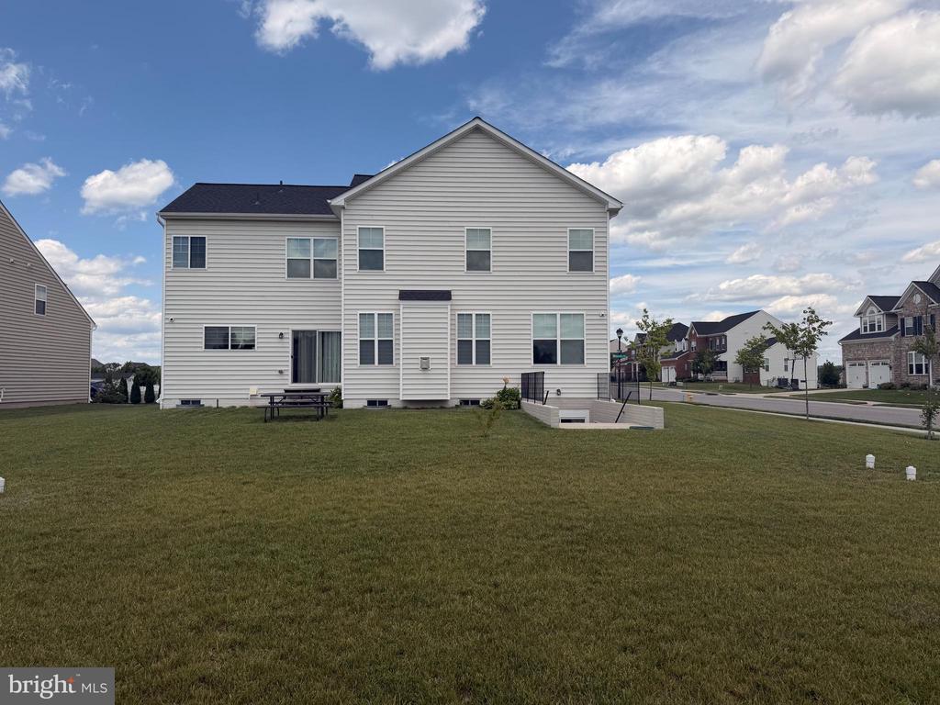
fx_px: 652
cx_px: 470
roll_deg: +0.2
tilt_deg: +1.4
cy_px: 352
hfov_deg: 71.6
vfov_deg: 56.8
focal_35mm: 24
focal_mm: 6.76
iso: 80
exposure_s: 1/6173
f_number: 1.78
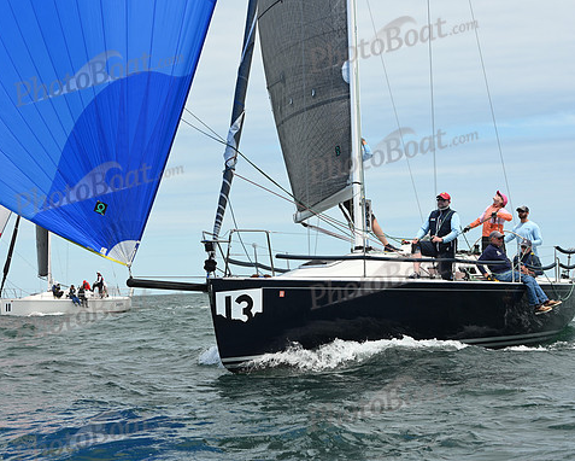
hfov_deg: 19.7
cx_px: 247
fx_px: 1651
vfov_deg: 15.9
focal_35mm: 97
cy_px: 232
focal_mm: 85
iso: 320
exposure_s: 1/1000
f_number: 9
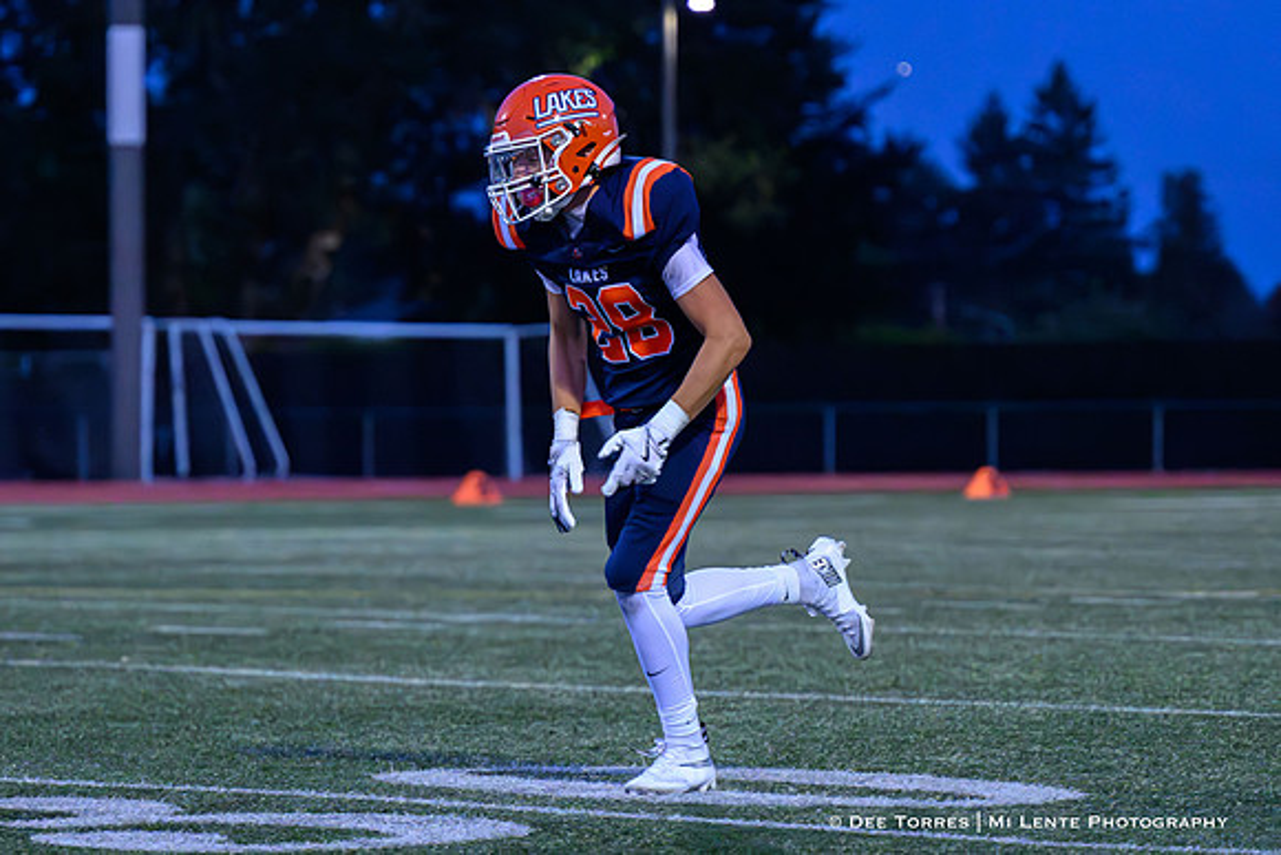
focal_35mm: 193
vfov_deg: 7.1
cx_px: 603
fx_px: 6851
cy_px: 554
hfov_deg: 10.7
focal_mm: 140
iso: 16000
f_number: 4
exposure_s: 1/1000
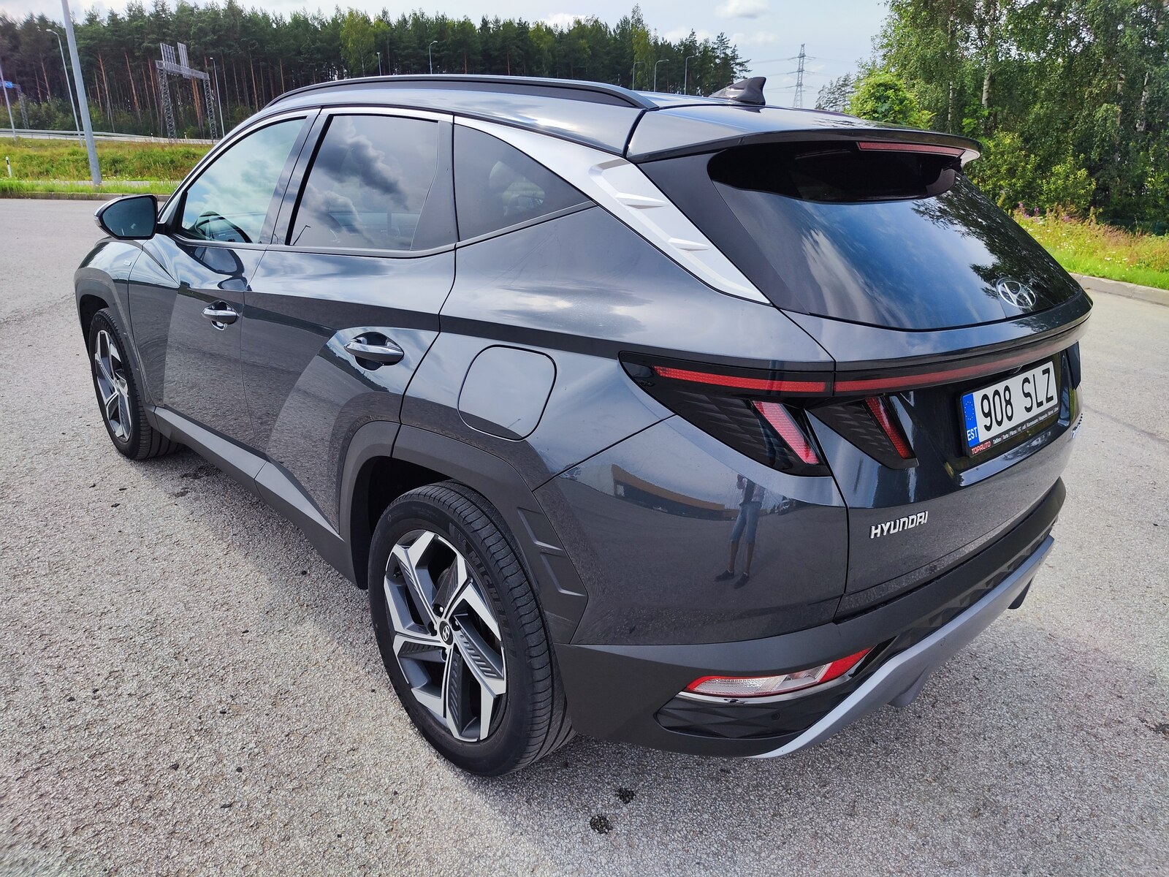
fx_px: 810
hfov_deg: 71.6
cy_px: 438
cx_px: 584
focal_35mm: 24
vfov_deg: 56.8
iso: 50
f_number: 1.88
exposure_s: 1/3020
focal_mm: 5.59
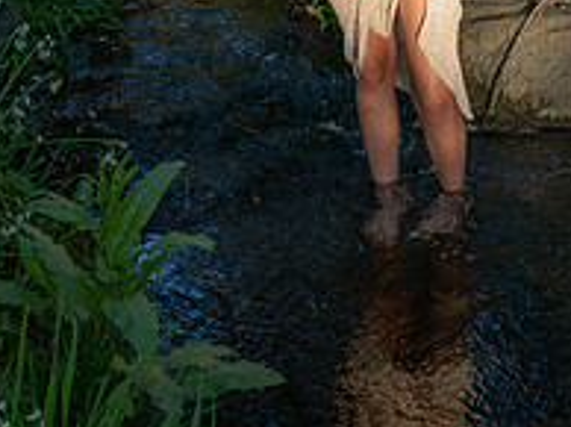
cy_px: -177
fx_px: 1433
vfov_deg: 15.8
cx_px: 424
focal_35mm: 87
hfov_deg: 22.3
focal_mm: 39
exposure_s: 1/250
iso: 640
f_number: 4.5
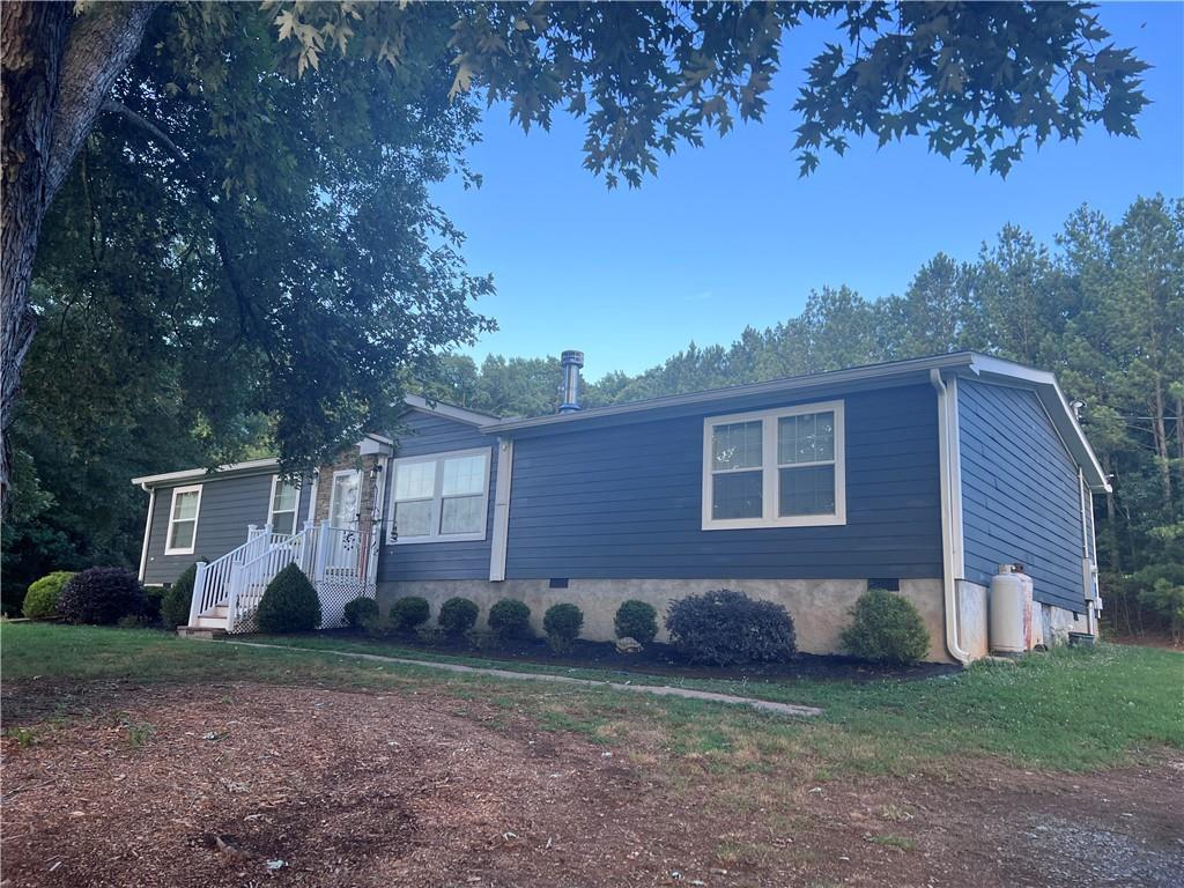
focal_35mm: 26
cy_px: 444
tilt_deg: +12.9
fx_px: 889
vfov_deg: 53.1
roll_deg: -2.1
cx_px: 592
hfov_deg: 67.3
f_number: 1.5
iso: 32
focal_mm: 5.7
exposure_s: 1/148
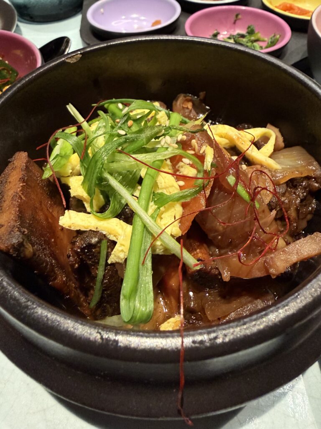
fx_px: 297
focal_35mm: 24
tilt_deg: -48.6
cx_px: 160
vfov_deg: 71.6
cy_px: 214
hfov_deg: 56.8
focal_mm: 2.22
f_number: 2.2
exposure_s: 1/50
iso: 500
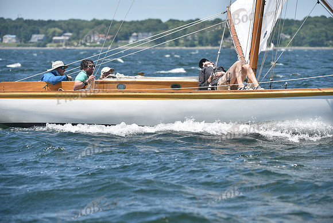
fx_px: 1850
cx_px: 166
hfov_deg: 10.3
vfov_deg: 6.9
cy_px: 112
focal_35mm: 200
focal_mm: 200
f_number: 5.6
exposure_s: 1/1250
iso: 250
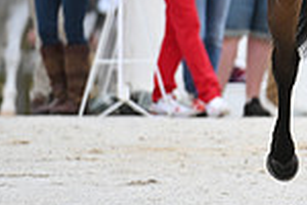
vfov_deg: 0.9
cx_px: 544
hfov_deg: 1.3
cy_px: -46
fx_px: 13226
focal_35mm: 1551
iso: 720
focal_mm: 400
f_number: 5.6
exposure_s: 1/1600
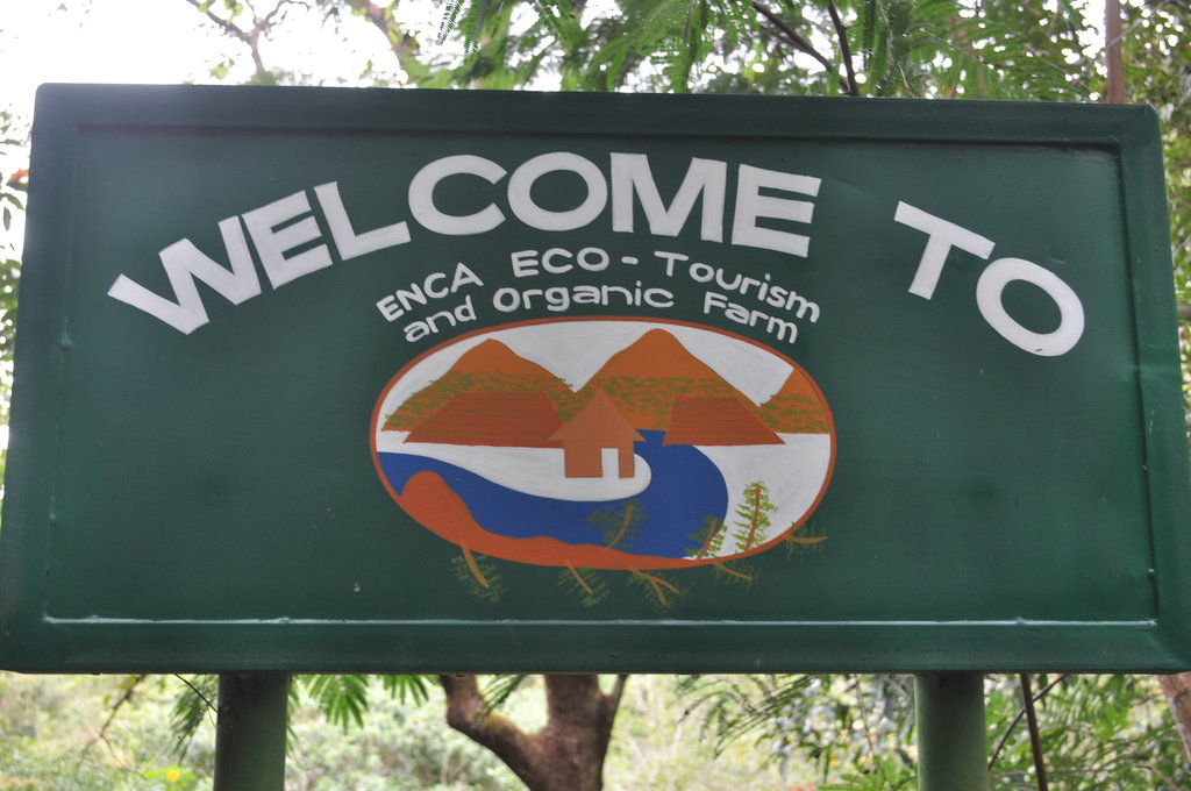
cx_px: 596
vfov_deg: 29.8
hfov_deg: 43.7
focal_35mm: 45
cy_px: 396
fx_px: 1487
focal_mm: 30
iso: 280
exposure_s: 1/30
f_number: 5.6
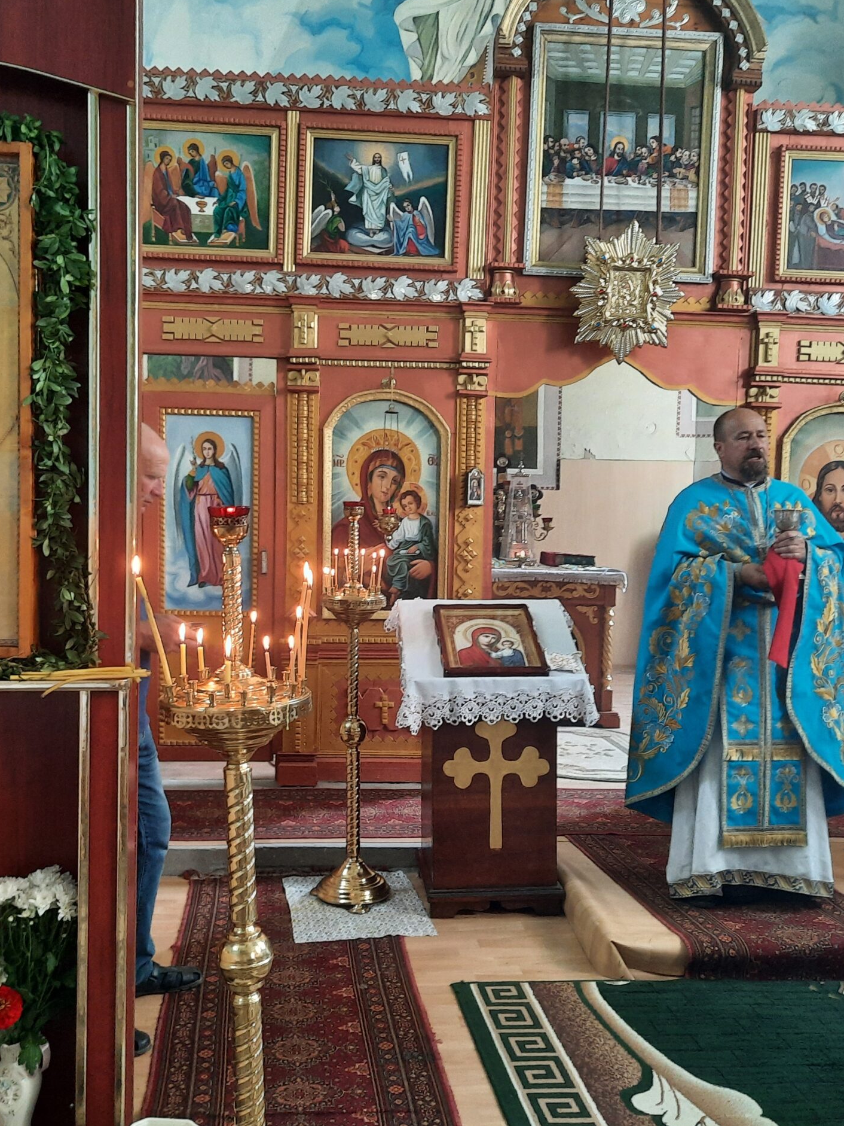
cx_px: 351
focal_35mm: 34
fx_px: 1105
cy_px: 568
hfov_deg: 41.7
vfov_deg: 54.0
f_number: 2
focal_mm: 4.6
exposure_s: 1/50
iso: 400
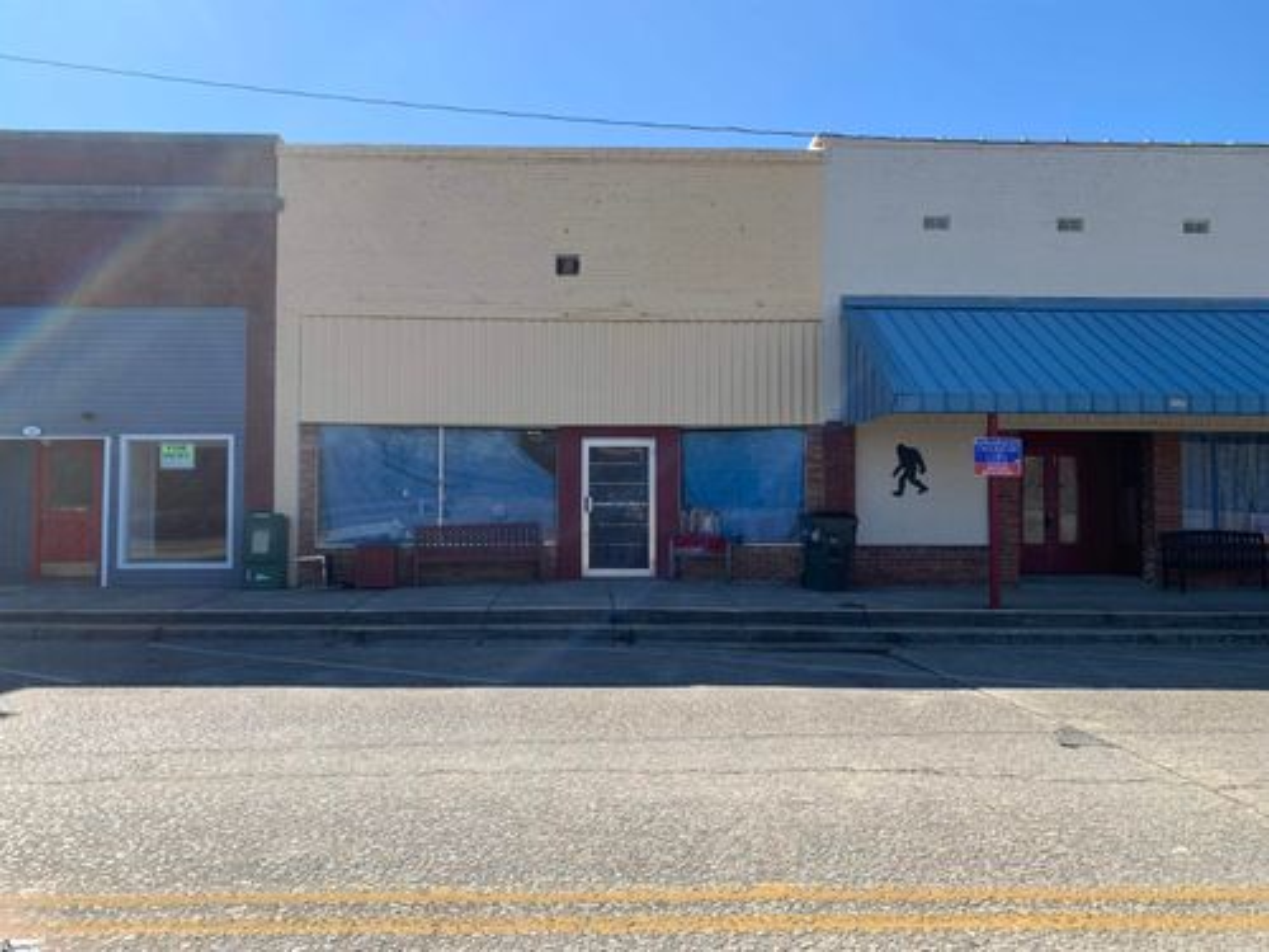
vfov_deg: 53.1
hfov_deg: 67.3
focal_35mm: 26
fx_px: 953
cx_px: 634
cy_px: 476
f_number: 1.8
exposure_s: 1/1560
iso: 25
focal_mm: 4.25
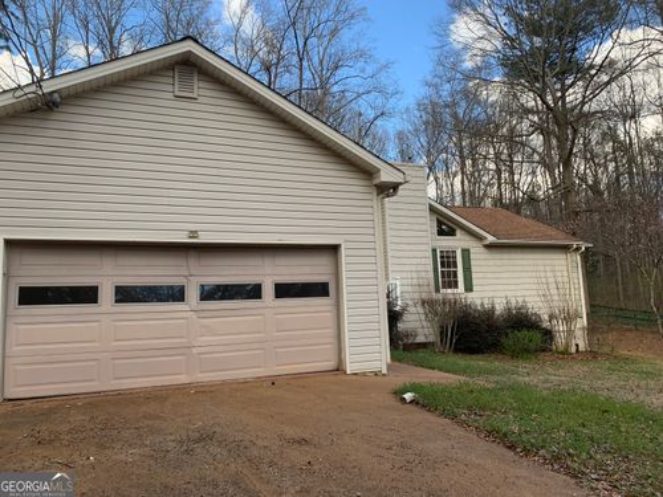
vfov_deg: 53.1
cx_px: 332
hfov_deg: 67.3
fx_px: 498
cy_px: 248
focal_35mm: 26
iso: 25
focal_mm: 4.25
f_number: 1.8
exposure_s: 1/413
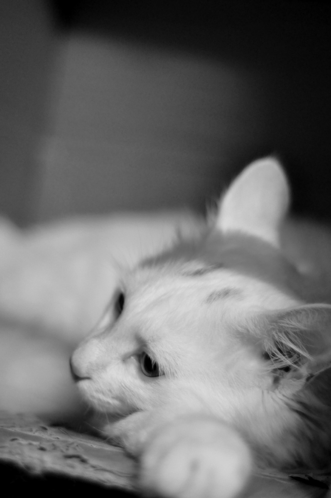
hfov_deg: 18.1
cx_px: 166
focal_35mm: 75
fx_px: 1037
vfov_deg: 27.0
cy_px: 249
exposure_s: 1/20
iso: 800
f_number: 1.8
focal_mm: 50
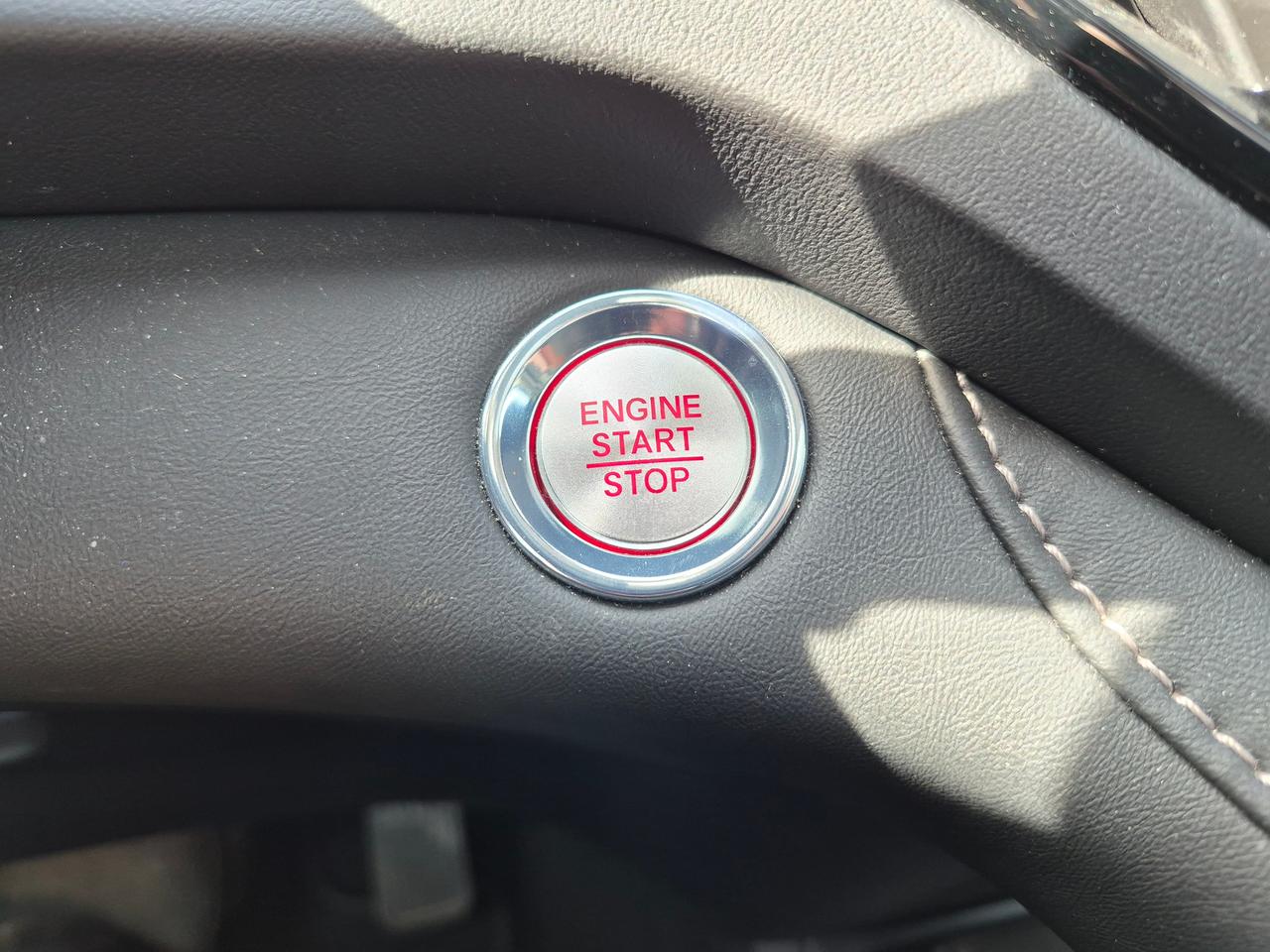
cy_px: 476
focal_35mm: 23
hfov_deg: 73.9
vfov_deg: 58.9
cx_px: 635
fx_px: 844
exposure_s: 1/180
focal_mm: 5.4
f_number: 1.8
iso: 160
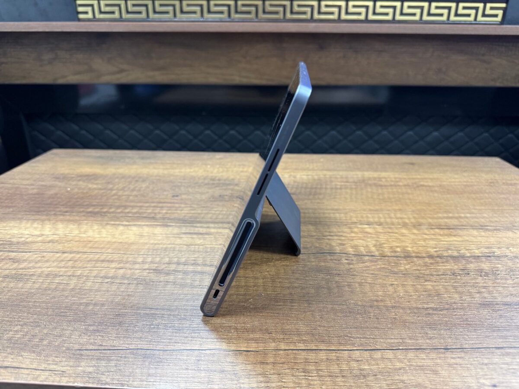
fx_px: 360
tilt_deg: -21.8
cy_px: 194
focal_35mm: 24
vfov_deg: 56.8
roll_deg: +0.0
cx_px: 260
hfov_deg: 71.6
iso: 320
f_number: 1.78
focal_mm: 6.76
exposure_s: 1/50
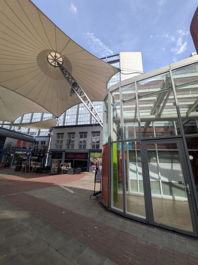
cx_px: 99
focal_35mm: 14
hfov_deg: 85.7
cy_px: 132
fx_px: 107
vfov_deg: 102.1
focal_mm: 1.85
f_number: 2.2
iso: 53
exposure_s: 1/1119
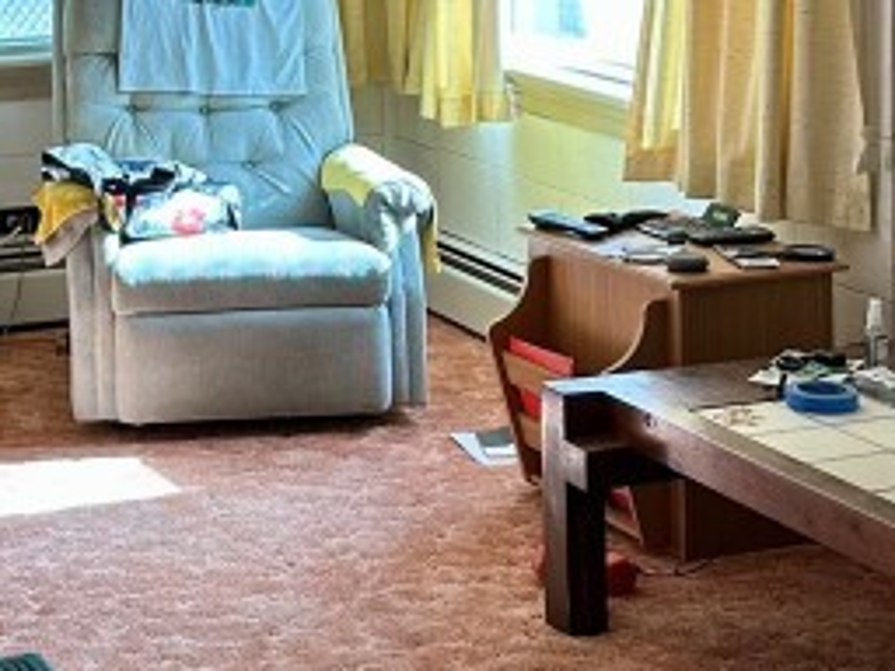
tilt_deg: -3.7
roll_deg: +1.1
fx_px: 2482
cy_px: -91
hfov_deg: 20.1
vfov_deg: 15.0
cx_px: 108
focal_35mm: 96
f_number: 1.78
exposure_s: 1/231
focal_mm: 6.86
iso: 80
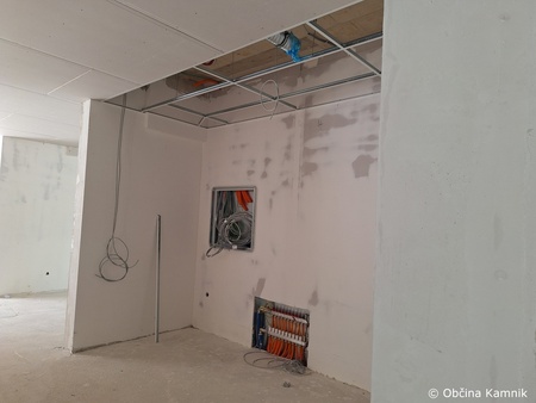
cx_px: 268
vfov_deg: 58.9
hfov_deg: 73.9
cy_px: 202
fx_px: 356
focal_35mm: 23
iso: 100
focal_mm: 5.54
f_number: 1.8
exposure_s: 1/50
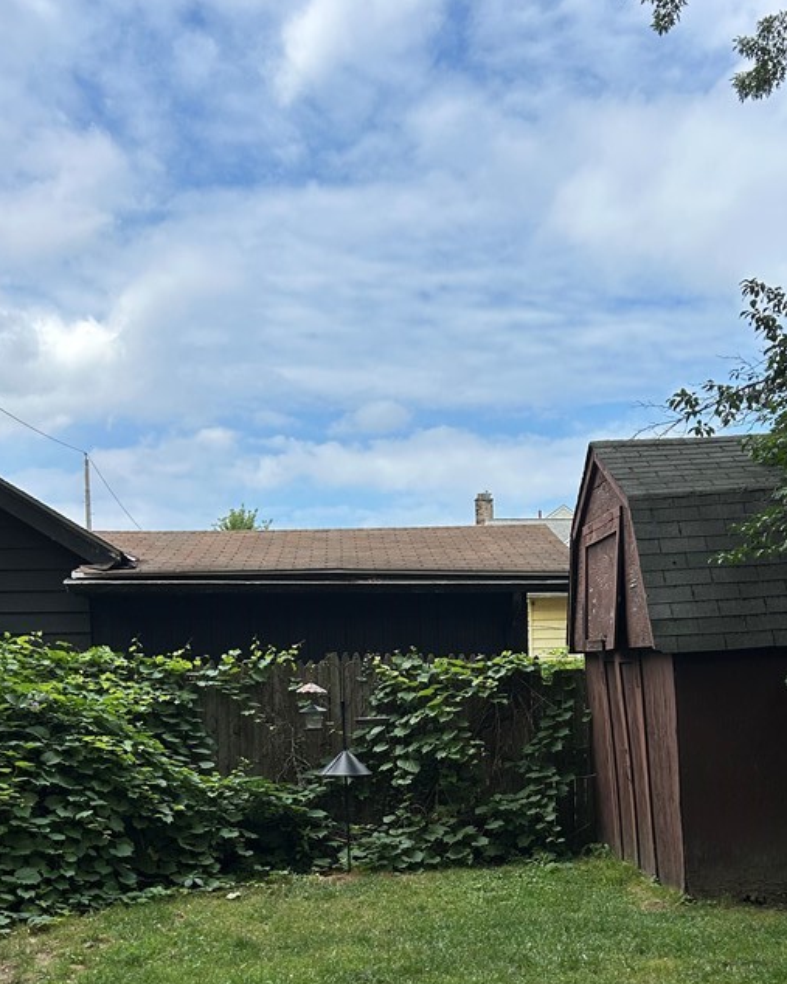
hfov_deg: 36.2
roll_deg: +1.7
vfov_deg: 43.3
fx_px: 1194
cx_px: 517
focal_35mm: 41
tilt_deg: -1.9
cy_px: 742
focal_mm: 5.7
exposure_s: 1/3077
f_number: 1.5
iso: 50
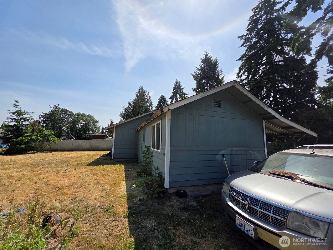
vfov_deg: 89.9
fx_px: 125
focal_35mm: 13
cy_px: 125
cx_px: 166
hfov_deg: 106.2
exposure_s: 1/2843
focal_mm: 2.2
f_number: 1.9
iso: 40
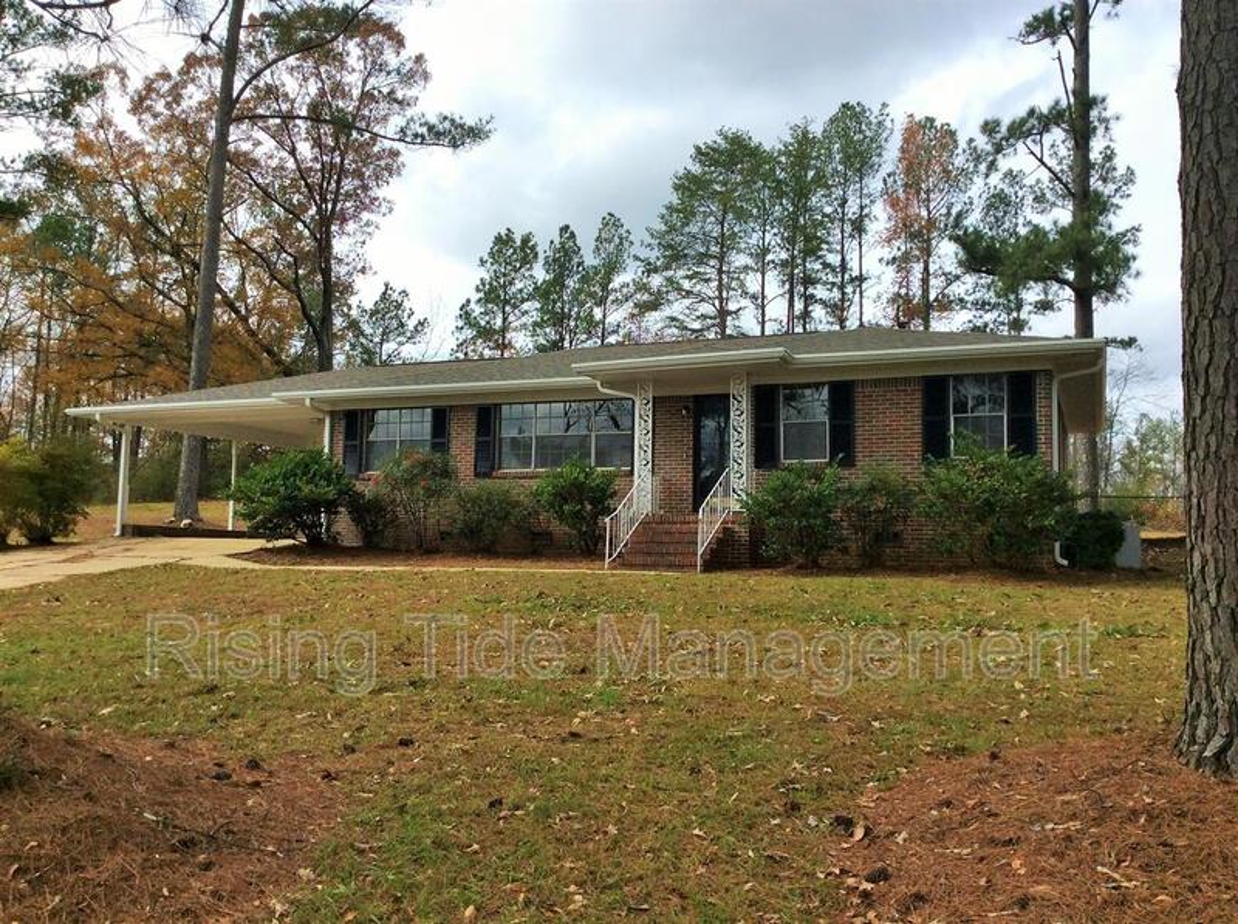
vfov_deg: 44.0
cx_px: 619
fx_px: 1142
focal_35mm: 32
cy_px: 462
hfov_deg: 56.9
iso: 32
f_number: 2.4
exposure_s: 1/937
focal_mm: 3.3
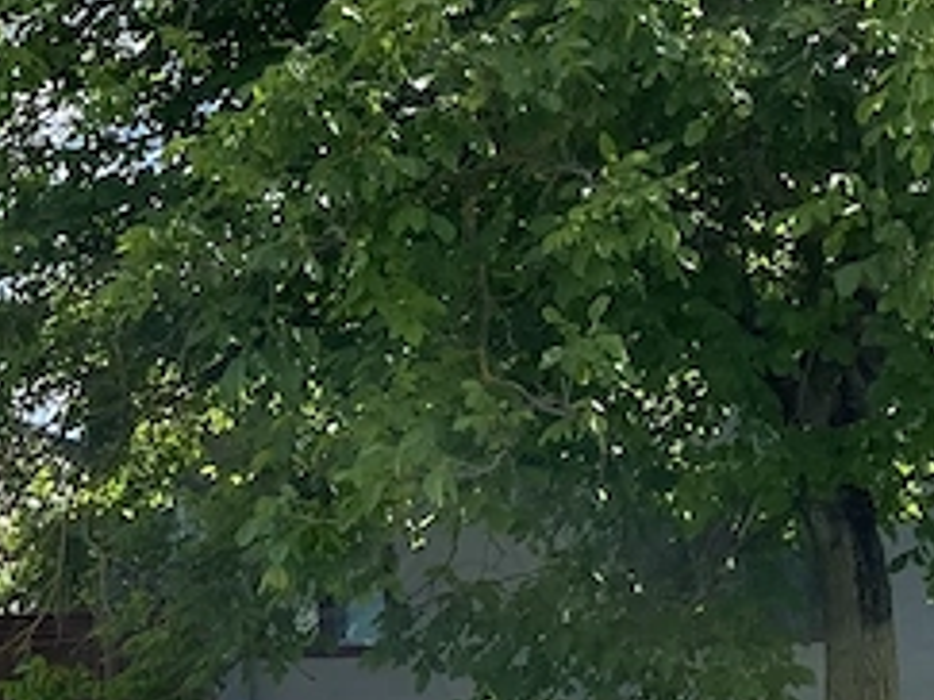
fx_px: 2886
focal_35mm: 107
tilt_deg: +6.9
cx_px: -538
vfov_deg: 13.8
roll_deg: +1.2
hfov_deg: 16.5
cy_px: 446
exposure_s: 1/2066
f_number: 1.8
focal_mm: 4.25
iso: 32
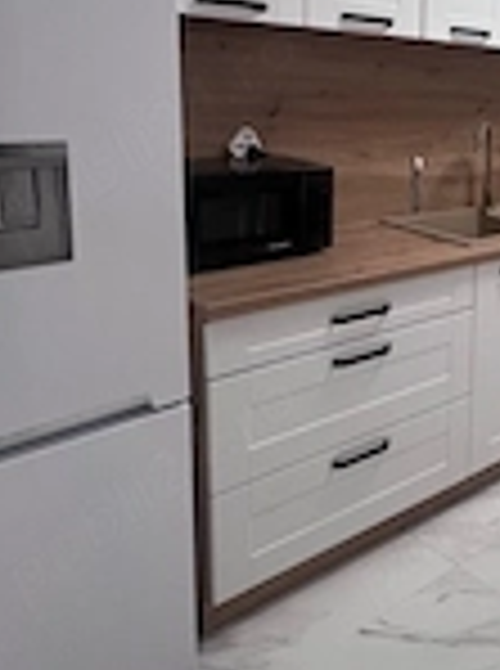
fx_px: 677
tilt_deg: -8.7
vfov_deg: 51.2
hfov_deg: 33.5
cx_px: 590
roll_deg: -2.5
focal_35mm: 35
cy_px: 193
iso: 125
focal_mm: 1.57
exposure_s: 1/100
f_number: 1.8
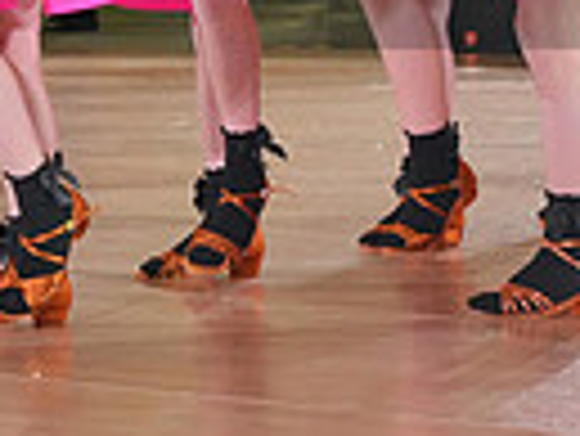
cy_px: -70
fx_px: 5937
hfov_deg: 5.5
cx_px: 818
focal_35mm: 354
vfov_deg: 4.2
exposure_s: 1/400
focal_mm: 82
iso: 5000
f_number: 5.6
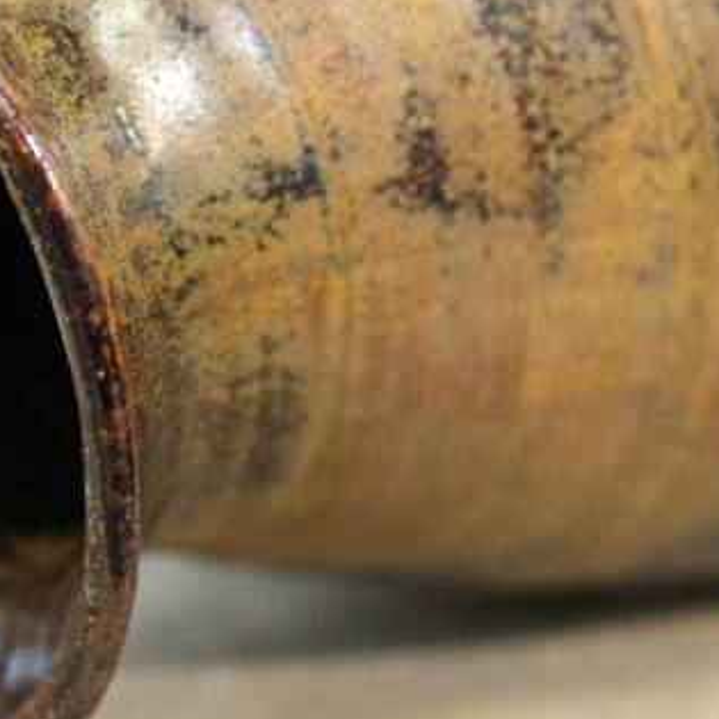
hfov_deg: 7.0
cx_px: 413
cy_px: -63
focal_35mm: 249
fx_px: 5851
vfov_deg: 7.0
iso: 2000
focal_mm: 85
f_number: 2.8
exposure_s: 1/200
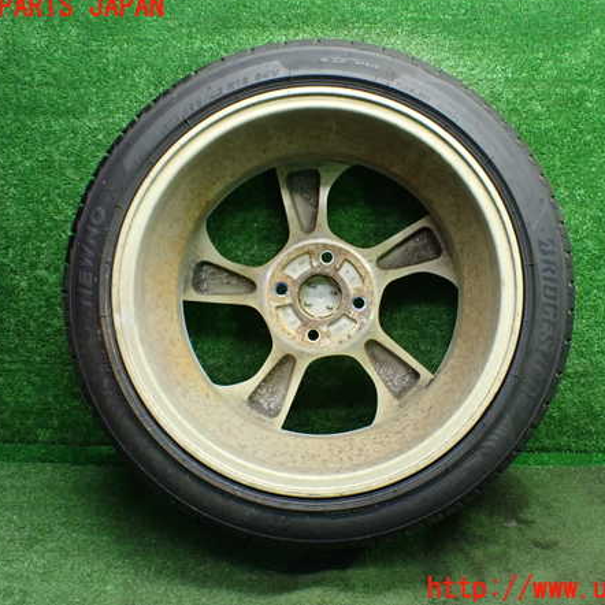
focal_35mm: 36
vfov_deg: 46.0
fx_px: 712
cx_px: 326
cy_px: 298
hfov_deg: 46.0
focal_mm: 5.4
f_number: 2.3
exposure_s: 1/100
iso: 800
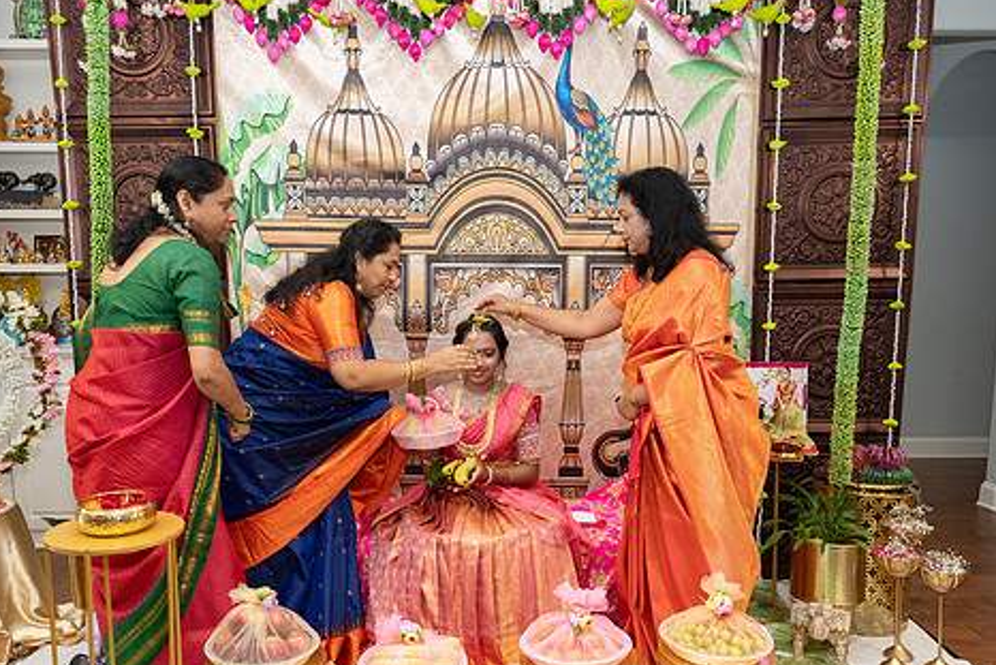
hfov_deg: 61.9
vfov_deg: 43.5
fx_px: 830
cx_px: 472
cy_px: 388
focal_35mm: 30
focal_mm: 24
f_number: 4
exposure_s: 1/160
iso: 1000
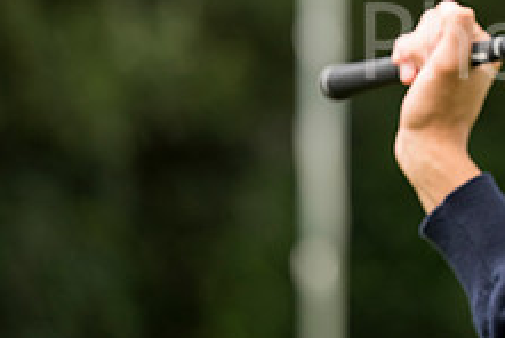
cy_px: -65
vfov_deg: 2.8
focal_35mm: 485
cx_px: 660
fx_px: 6812
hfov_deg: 4.2
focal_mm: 185
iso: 640
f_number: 4
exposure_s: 1/640
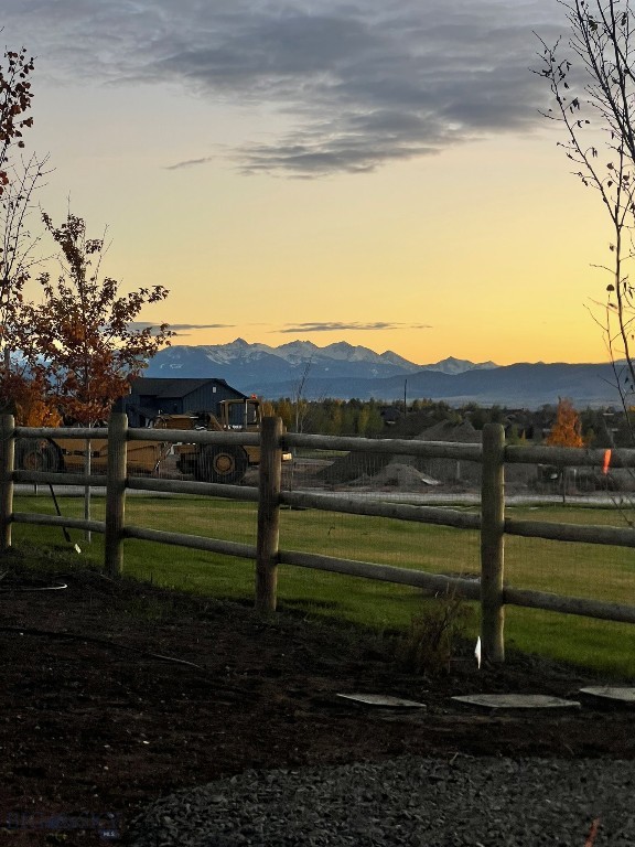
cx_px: 318
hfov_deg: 19.1
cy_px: 424
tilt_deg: +1.2
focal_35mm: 77
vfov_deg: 25.3
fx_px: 1883
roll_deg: +0.3
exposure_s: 1/99
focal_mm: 9
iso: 80
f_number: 2.8
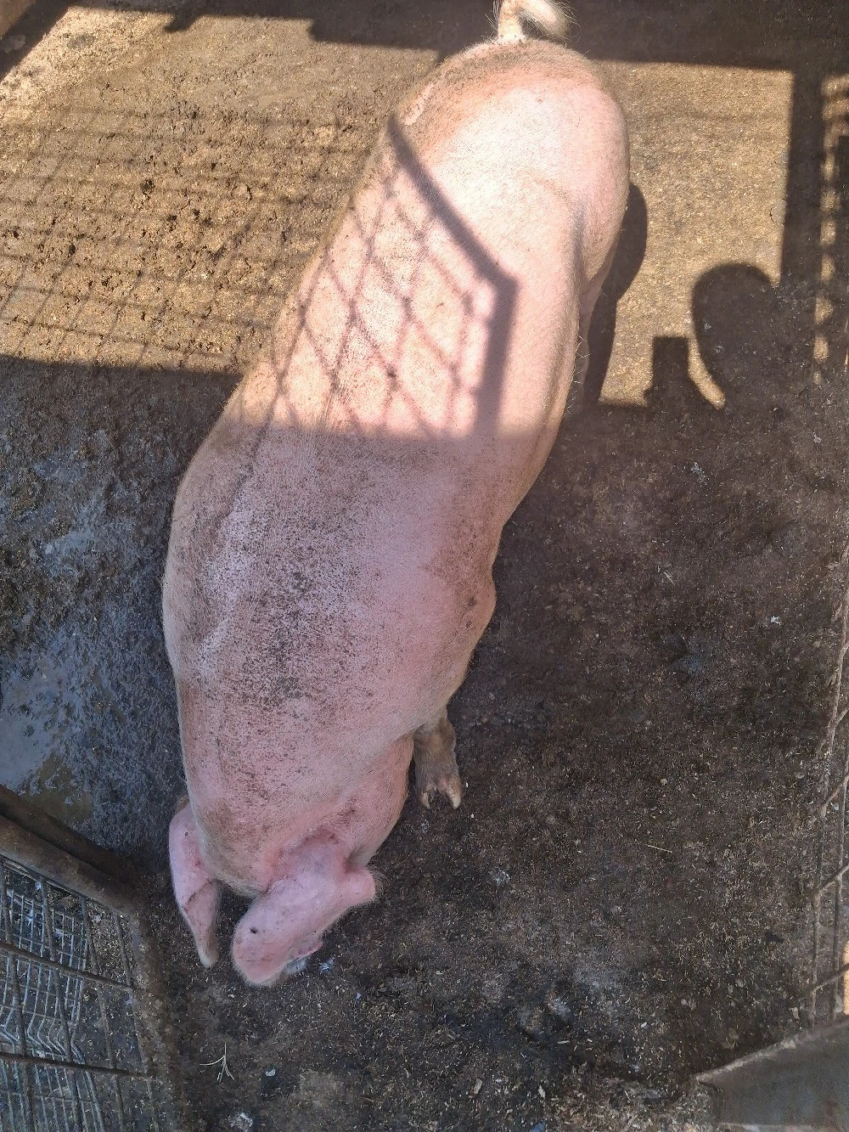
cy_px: 566
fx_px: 883
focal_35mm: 27
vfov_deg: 65.3
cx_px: 424
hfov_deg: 51.4
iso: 20
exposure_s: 1/294
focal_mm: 4
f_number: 1.8
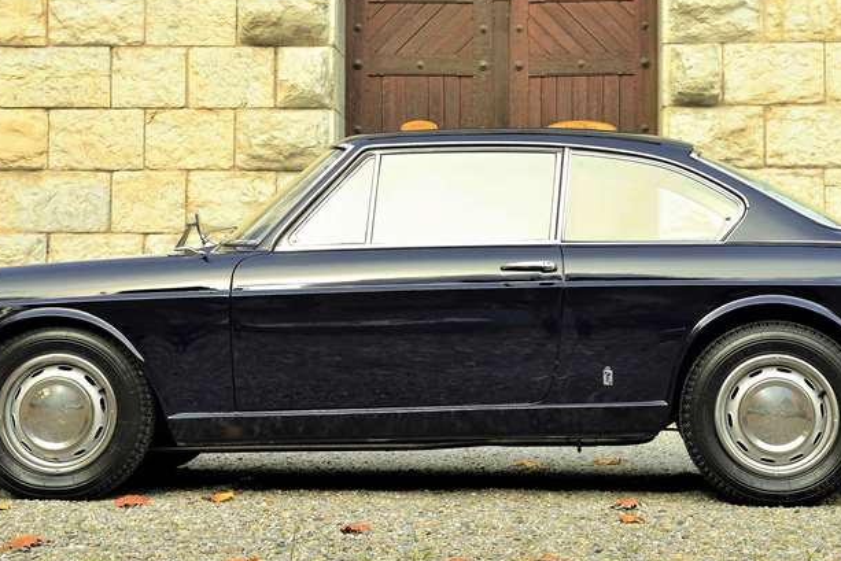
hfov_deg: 23.6
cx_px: 461
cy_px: 202
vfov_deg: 15.9
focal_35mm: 86
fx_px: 2009
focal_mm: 55
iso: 320
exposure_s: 1/160
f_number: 8
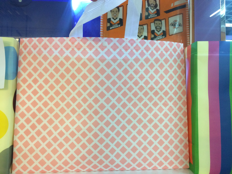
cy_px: 87
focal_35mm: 30
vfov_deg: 46.8
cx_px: 116
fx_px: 201
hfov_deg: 60.0
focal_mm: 4.12
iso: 160
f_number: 2.2
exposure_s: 1/30
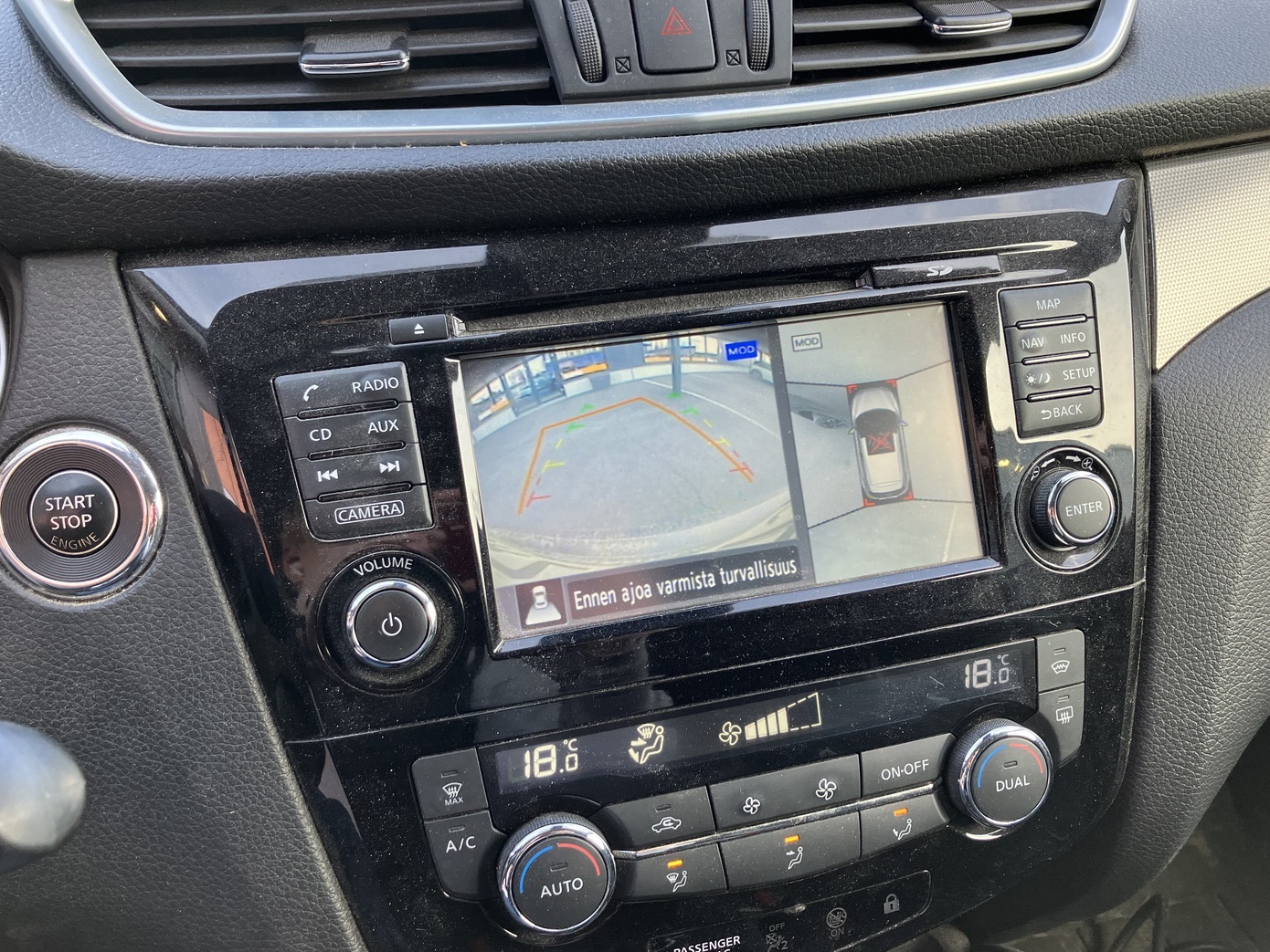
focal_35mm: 29
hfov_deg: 61.6
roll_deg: +2.4
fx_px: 1064
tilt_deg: -29.8
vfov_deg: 48.2
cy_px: 490
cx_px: 655
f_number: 1.8
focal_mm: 3.99
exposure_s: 1/121
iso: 80
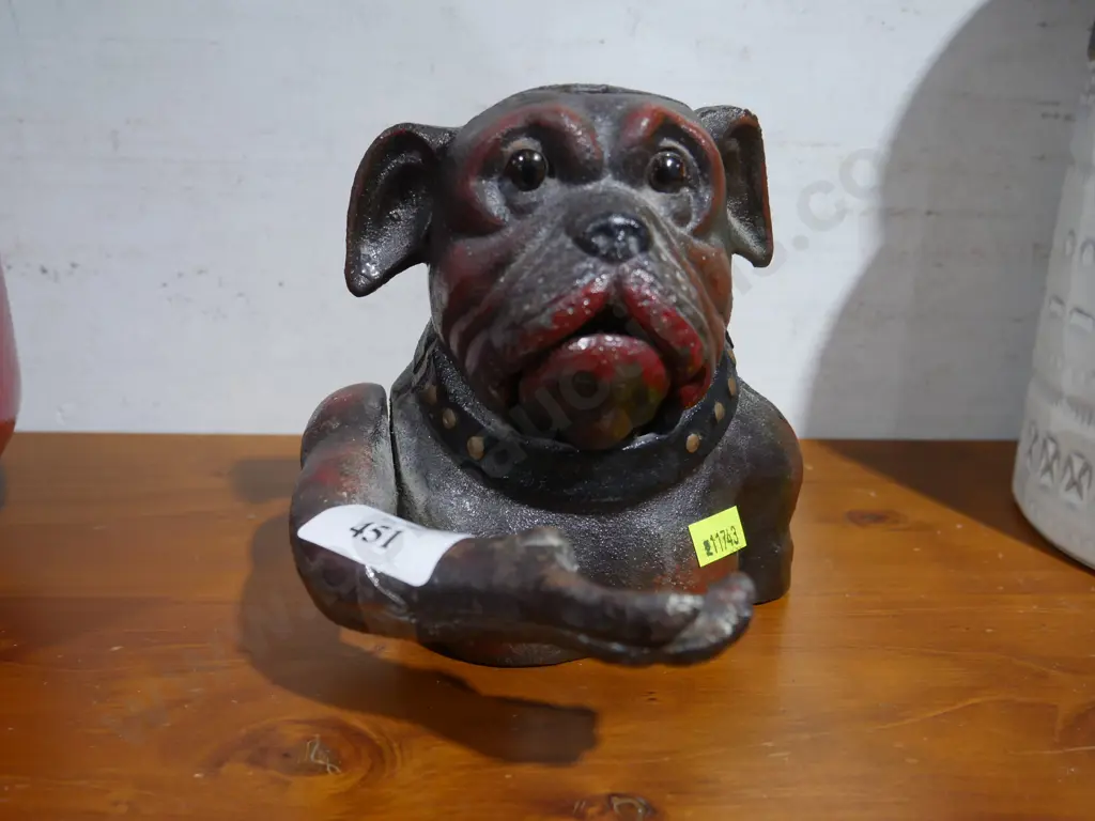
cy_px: 410
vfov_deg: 39.7
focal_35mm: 36
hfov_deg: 51.4
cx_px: 548
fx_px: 1139
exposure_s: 1/60
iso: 640
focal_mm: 18
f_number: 4
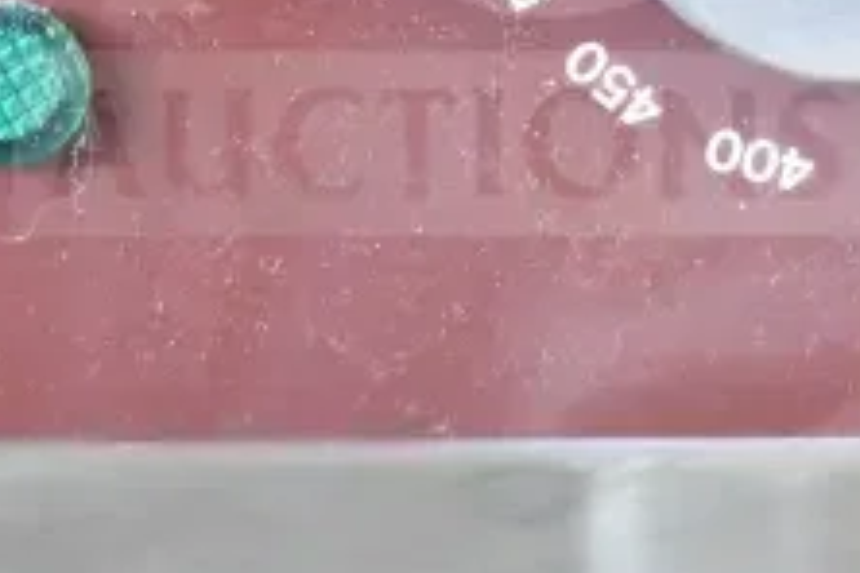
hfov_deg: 9.1
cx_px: 445
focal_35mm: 226
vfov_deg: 6.0
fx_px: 5407
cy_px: -72
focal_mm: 55
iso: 10000
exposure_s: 1/100
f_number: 5.6
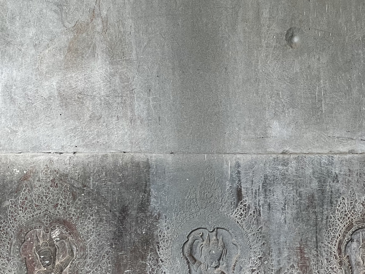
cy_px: 223
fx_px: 1550
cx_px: 117
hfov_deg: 13.4
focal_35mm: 147
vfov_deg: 10.1
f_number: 2.8
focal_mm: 9
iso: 64
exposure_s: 1/99
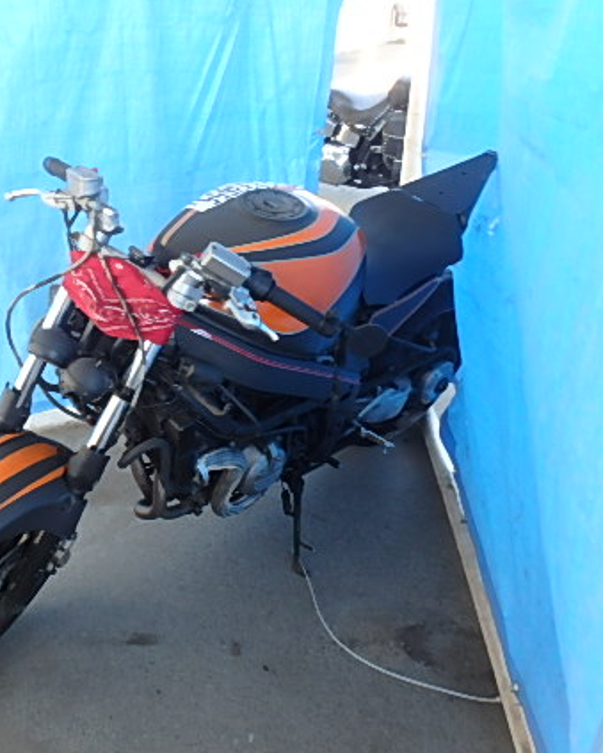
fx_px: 691
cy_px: 401
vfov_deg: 57.1
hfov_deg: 45.3
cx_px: 141
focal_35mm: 31
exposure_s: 1/60
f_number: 3.5
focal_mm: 3.7
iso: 200
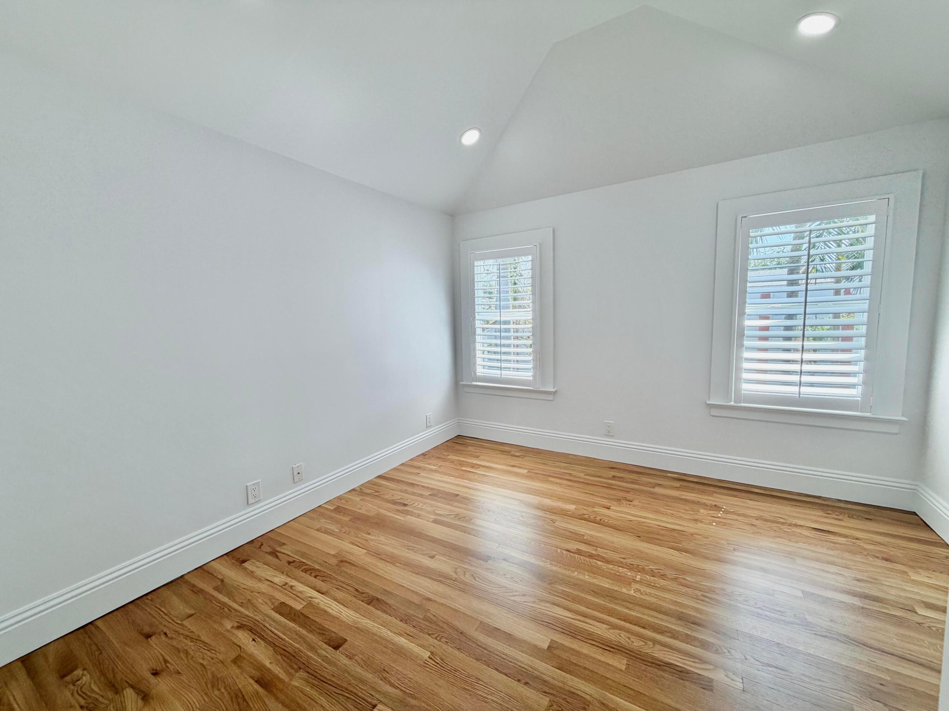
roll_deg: +1.9
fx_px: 384
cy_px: 356
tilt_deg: -5.5
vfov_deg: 85.7
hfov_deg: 102.1
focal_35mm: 14
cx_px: 474
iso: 50
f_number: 2.2
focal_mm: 2.22
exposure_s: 1/165
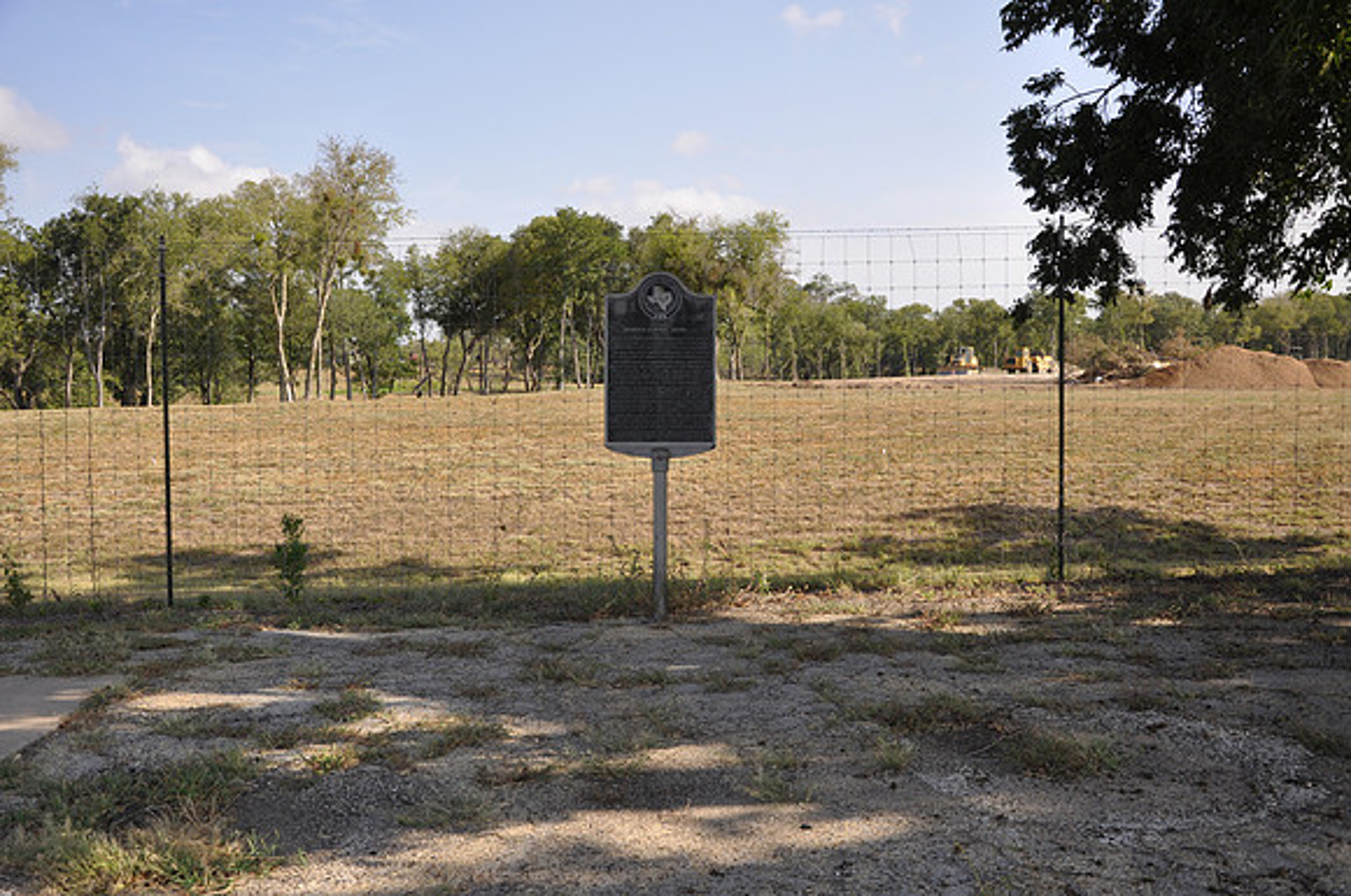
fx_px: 1349
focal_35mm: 36
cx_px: 676
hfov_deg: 53.2
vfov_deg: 36.8
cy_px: 448
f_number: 6.3
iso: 200
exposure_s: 1/160
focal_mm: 24
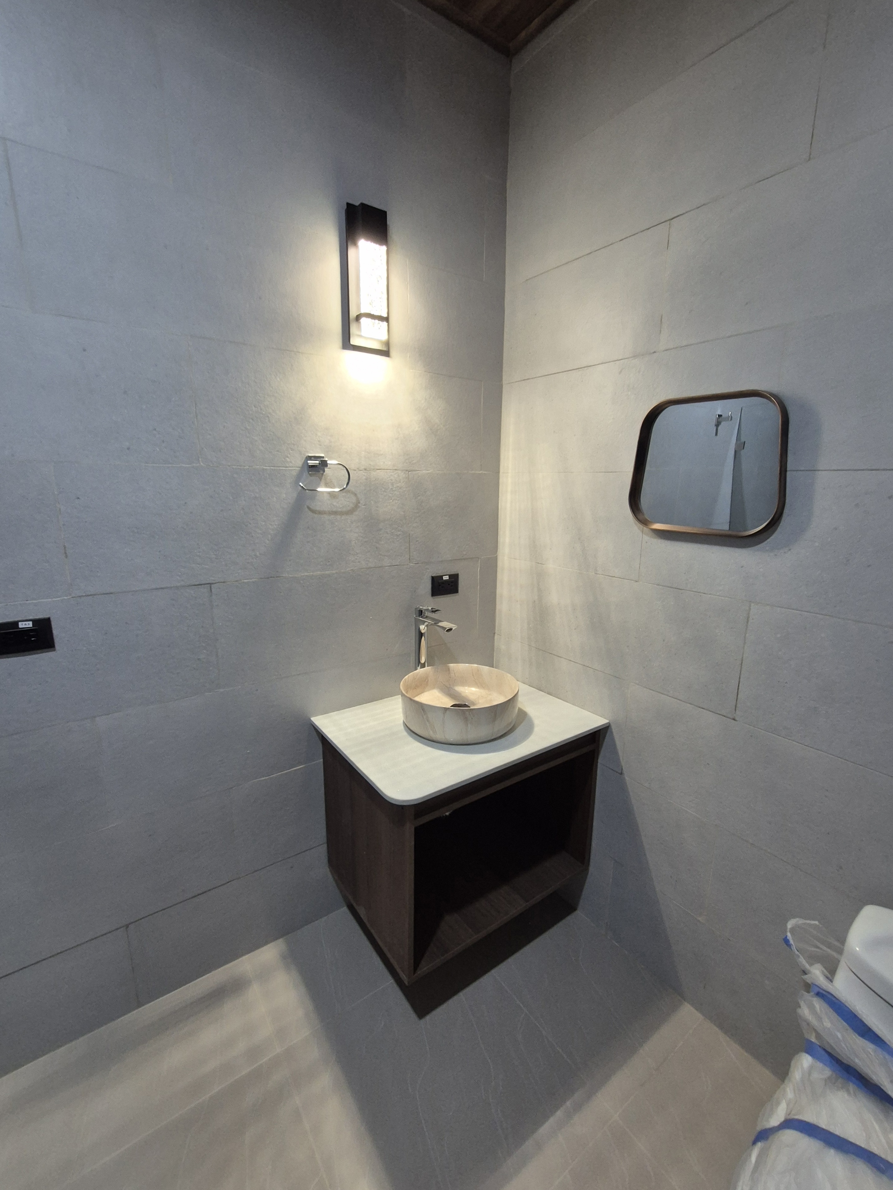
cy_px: 595
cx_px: 446
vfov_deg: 106.2
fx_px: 447
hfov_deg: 89.9
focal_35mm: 13
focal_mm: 2.2
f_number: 2.2
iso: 320
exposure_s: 1/60.2
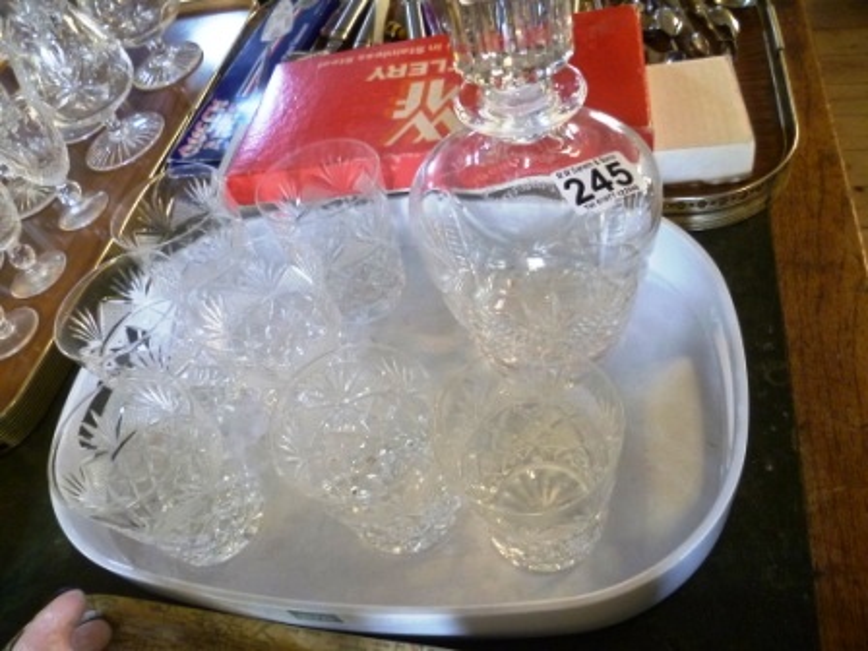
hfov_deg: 63.4
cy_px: 326
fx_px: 702
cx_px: 434
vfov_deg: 49.7
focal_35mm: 28
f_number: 2.8
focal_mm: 5
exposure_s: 1/25
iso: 400
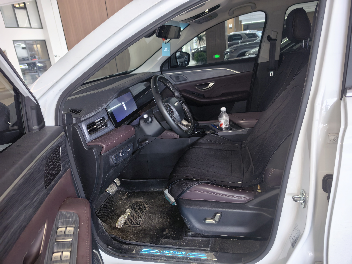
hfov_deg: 71.6
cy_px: 132
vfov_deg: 56.8
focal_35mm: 24
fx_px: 244
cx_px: 176
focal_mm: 5.75
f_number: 1.4
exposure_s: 1/99.9
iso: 1000
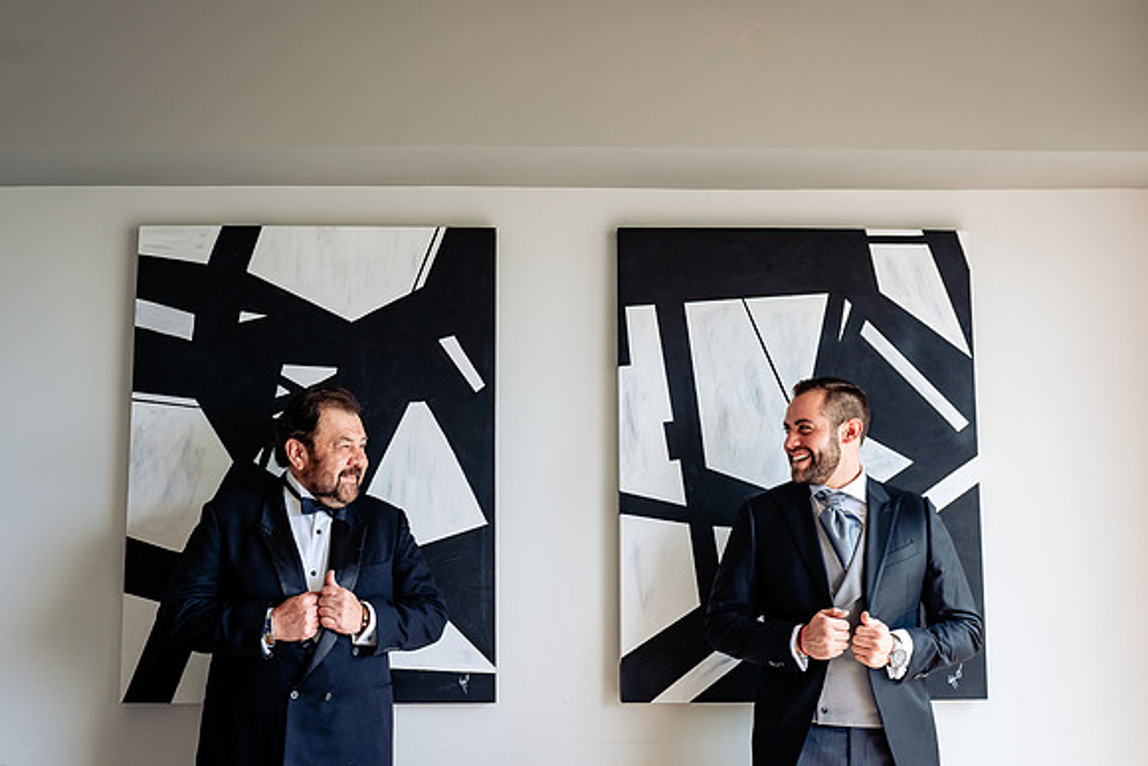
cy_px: 356
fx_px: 1243
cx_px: 551
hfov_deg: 49.6
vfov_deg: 34.2
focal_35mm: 39
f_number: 4
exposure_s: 1/250
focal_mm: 35
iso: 500
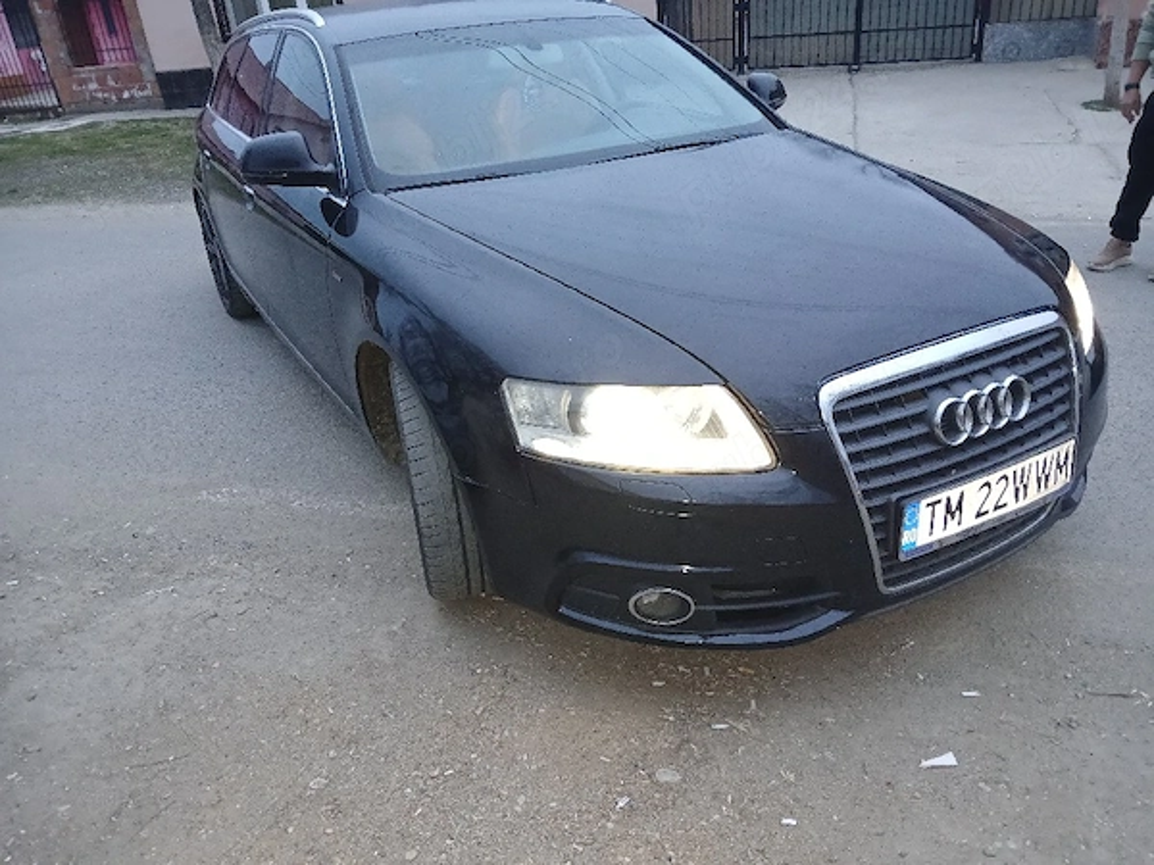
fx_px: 867
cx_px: 577
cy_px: 432
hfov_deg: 67.3
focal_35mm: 26
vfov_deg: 53.1
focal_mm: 3.98
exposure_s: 1/25.1
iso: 320
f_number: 1.8
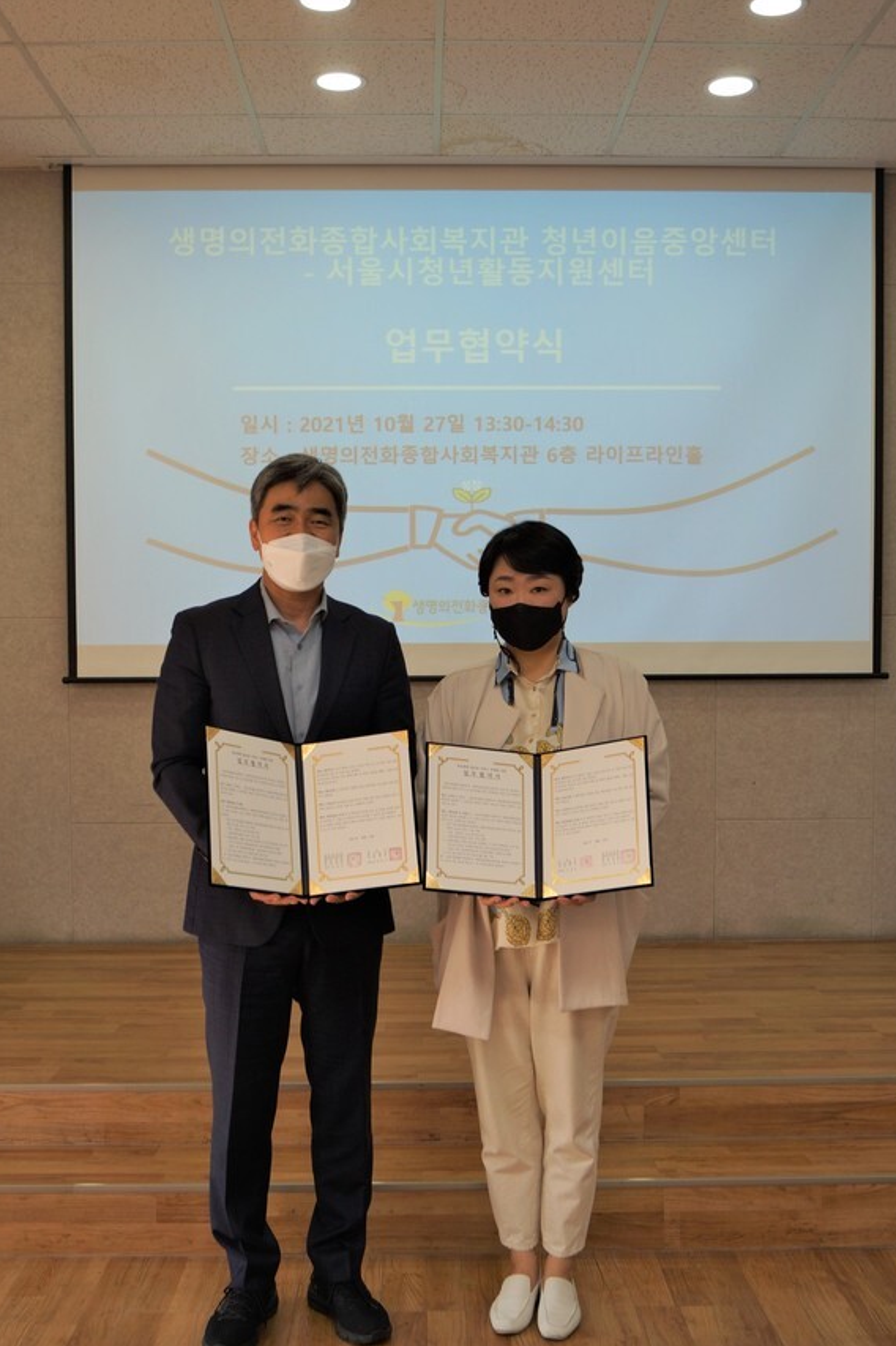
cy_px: 694
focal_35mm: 38
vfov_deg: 50.7
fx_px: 1420
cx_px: 434
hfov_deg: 35.0
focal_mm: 24
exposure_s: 1/60
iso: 100
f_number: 4.5
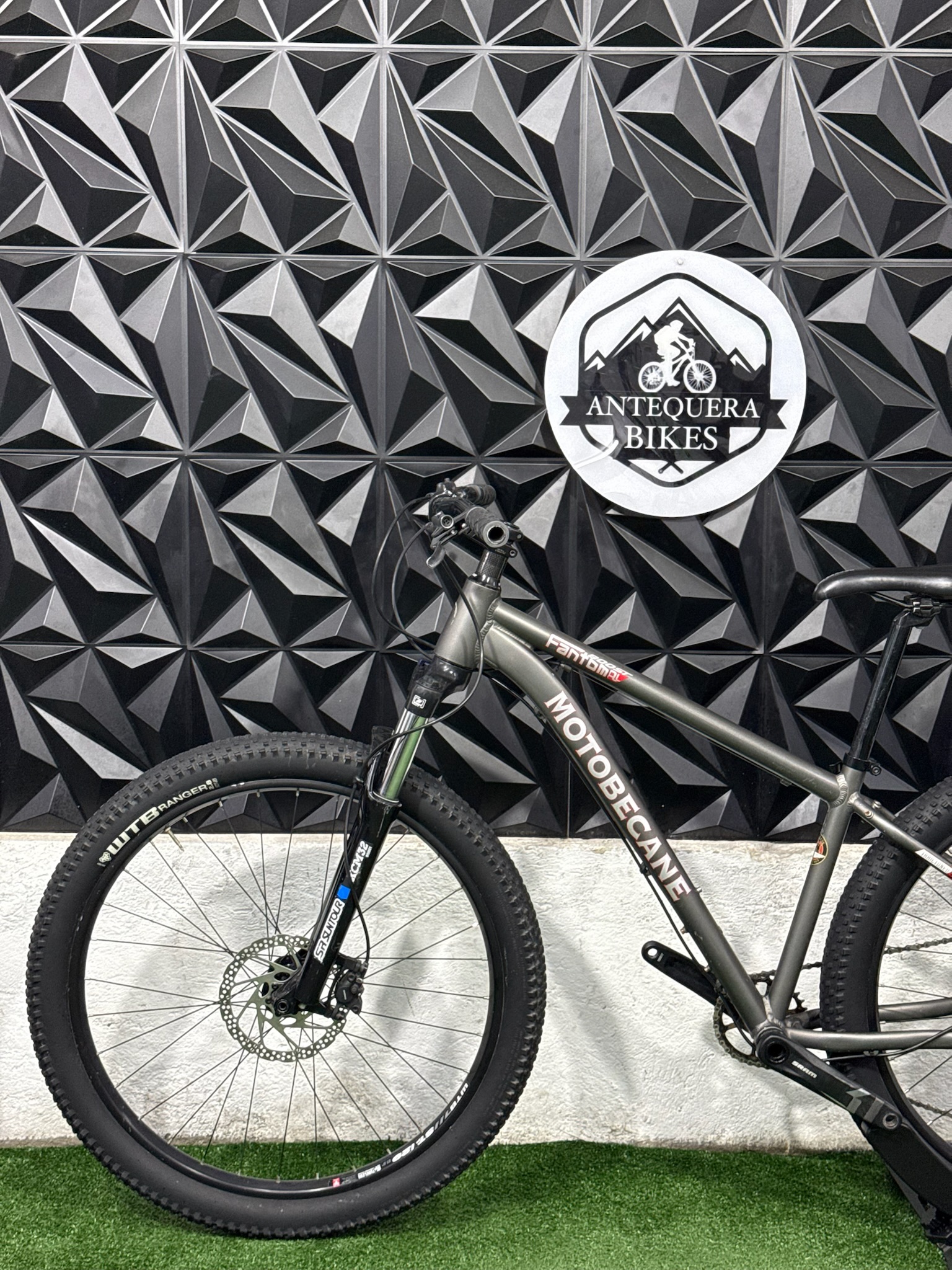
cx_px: 476
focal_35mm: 48
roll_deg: -1.5
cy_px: 635
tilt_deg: -7.4
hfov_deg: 30.3
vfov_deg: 39.7
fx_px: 1760
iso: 250
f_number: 1.78
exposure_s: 1/60
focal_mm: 6.76
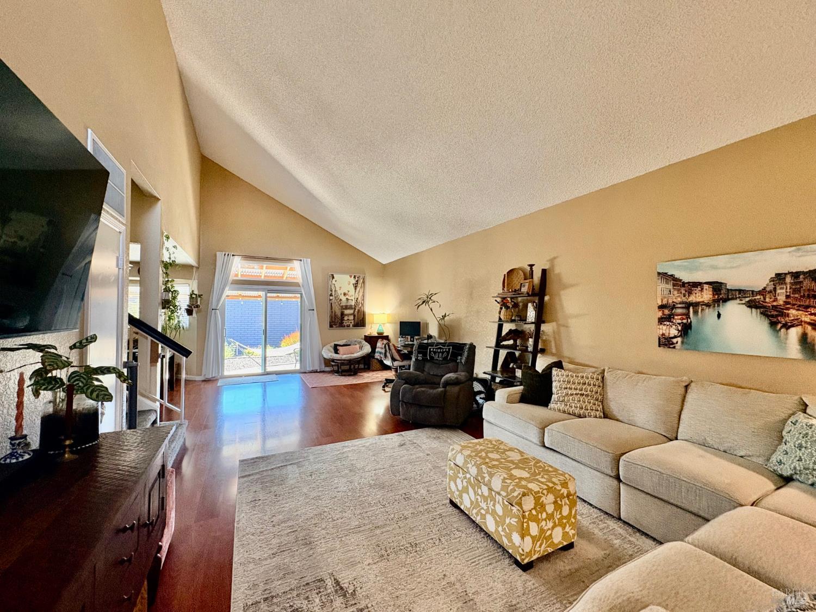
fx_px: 330
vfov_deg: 85.7
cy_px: 306
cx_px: 408
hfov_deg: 102.1
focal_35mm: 14
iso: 400
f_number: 2.2
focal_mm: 2.22
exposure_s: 1/60
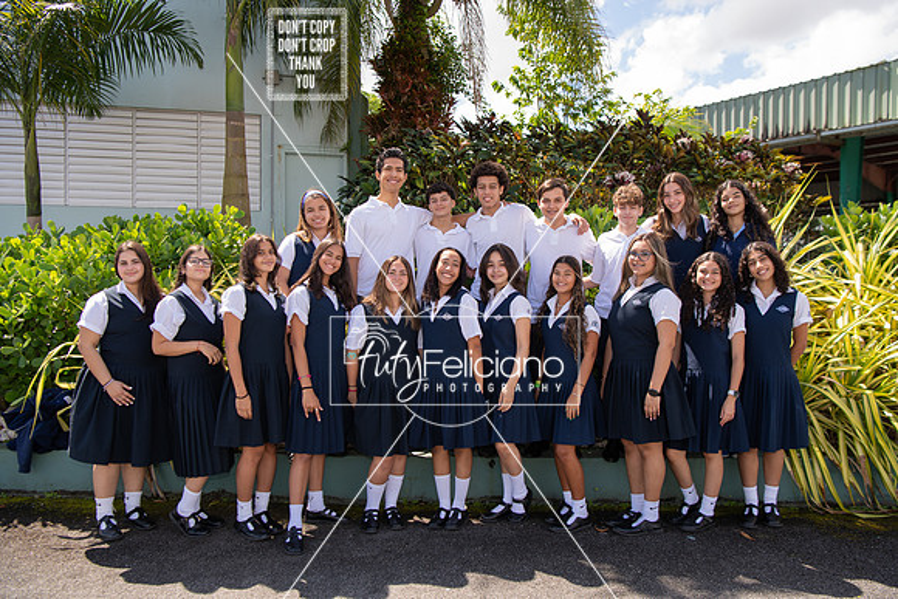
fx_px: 716
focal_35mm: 29
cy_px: 300
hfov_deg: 64.2
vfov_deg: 45.4
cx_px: 449
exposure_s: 1/160
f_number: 5
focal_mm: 28
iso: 80
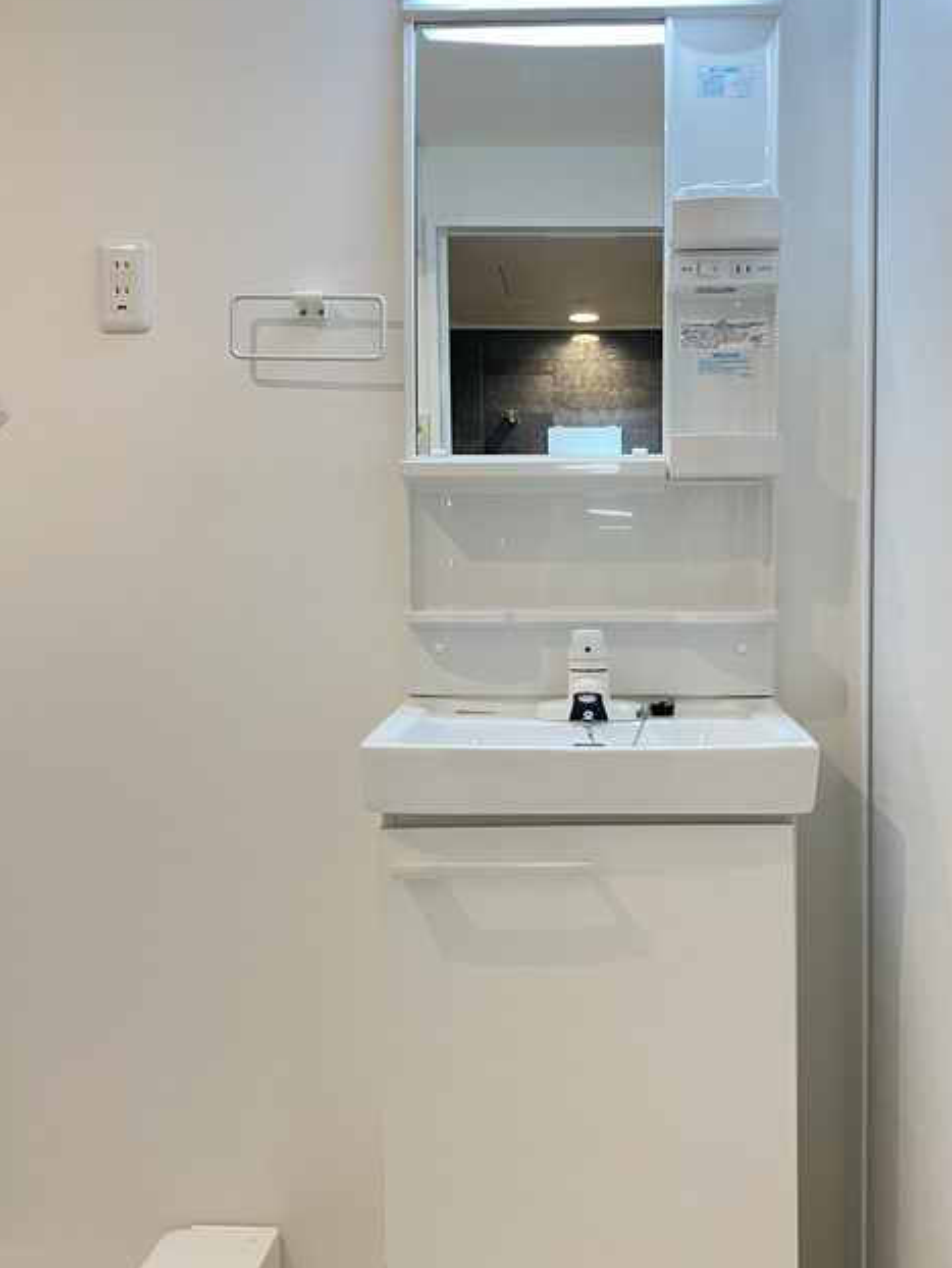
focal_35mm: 36
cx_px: 575
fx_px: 1319
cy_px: 652
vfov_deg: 51.3
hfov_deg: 39.5
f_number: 1.8
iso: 125
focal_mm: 3.99
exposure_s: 1/60
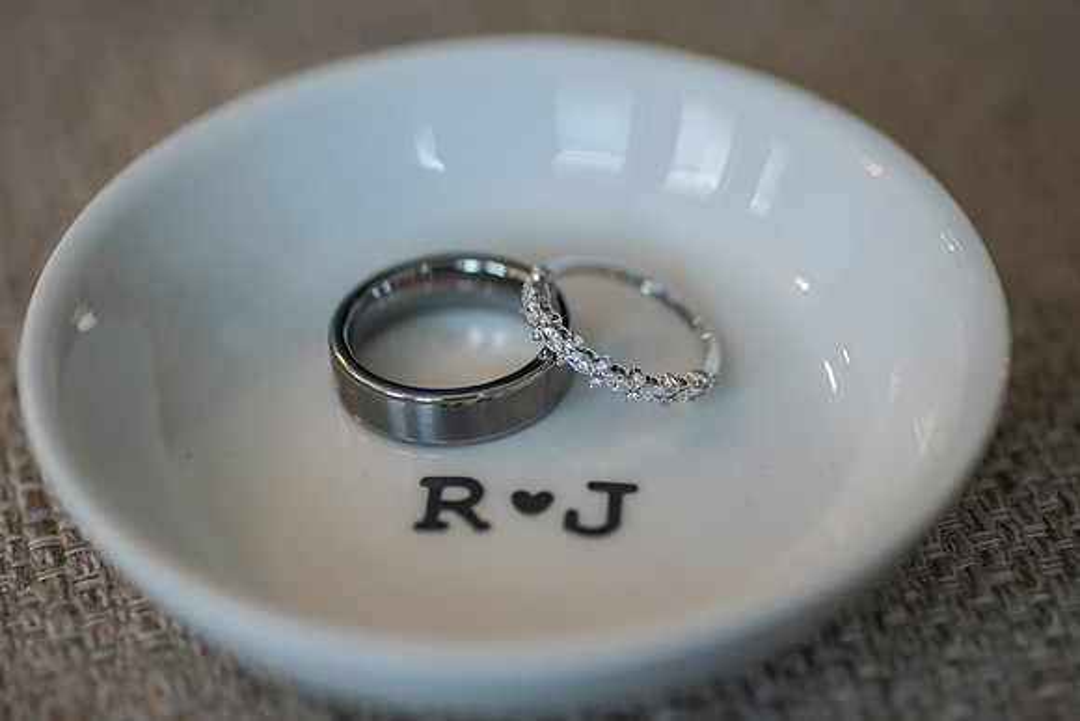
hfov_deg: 21.5
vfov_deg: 14.5
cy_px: 342
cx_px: 568
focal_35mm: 95
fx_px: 2842
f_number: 4
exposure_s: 1/125
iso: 1000
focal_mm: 90
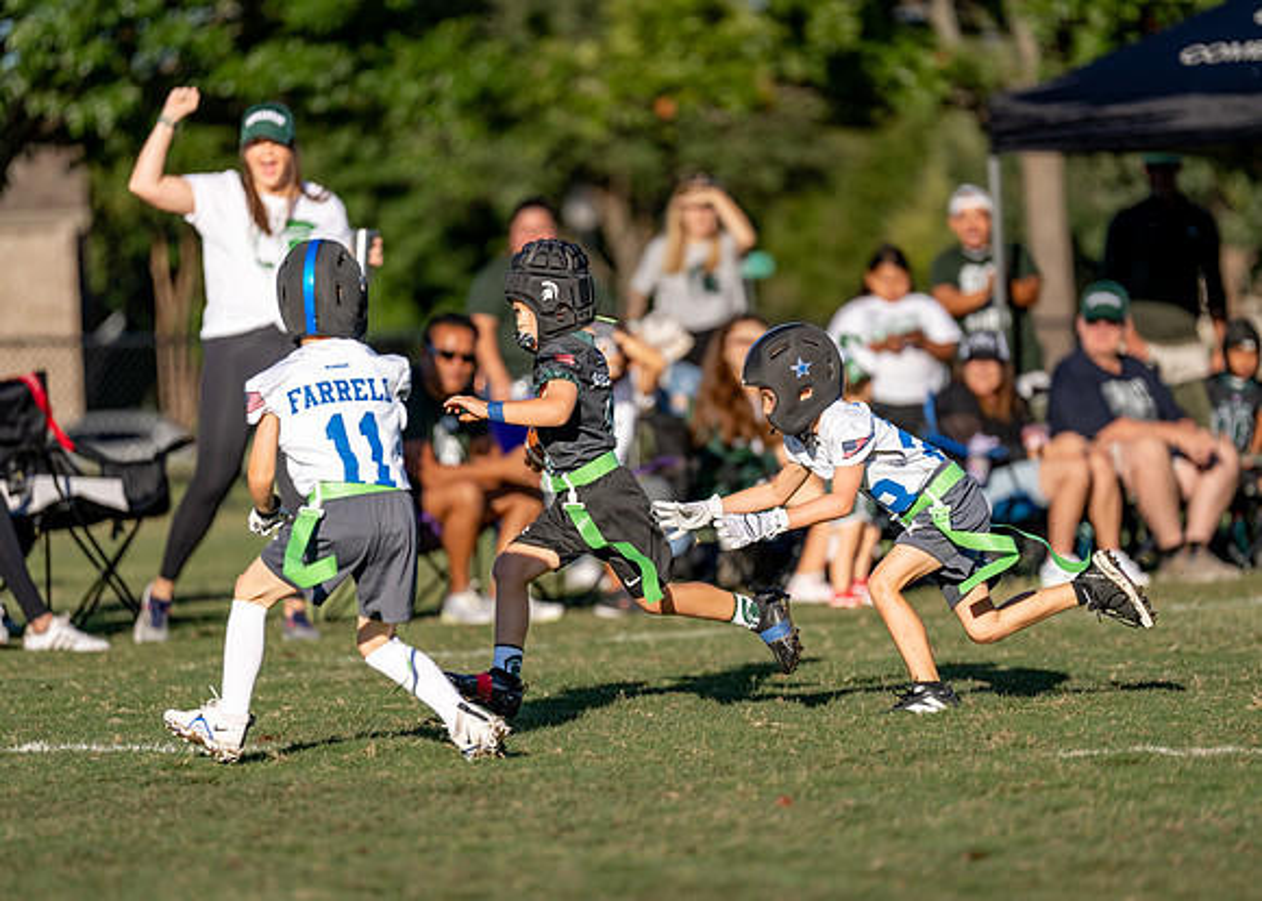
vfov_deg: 6.9
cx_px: 631
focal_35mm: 210
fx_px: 7510
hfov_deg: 9.6
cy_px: 450
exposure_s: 1/2000
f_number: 2.8
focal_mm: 200
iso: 100
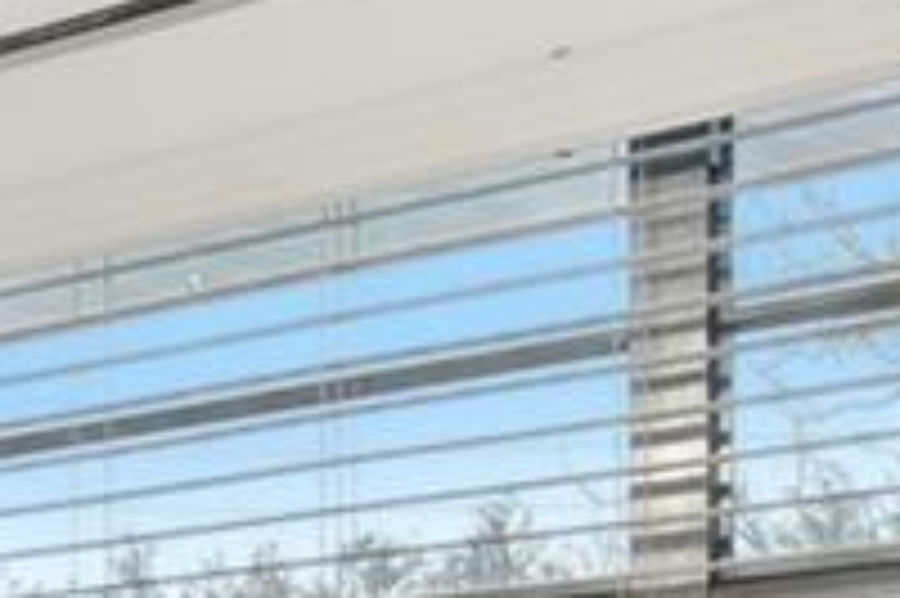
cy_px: 998
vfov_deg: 10.8
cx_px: -796
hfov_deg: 14.6
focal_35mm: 120
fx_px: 2997
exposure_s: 1/3.33
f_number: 7.1
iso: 100
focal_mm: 10
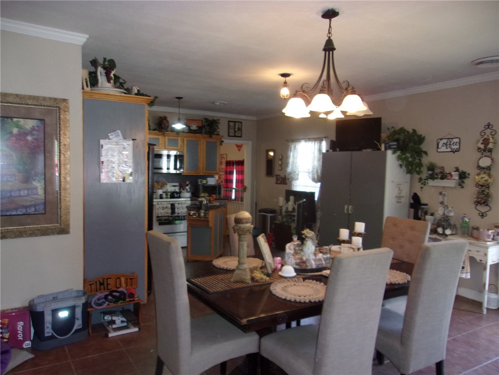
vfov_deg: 51.4
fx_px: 389
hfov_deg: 65.3
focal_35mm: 27
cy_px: 188
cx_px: 250
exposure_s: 1/34
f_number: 3
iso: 200
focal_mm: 4.9
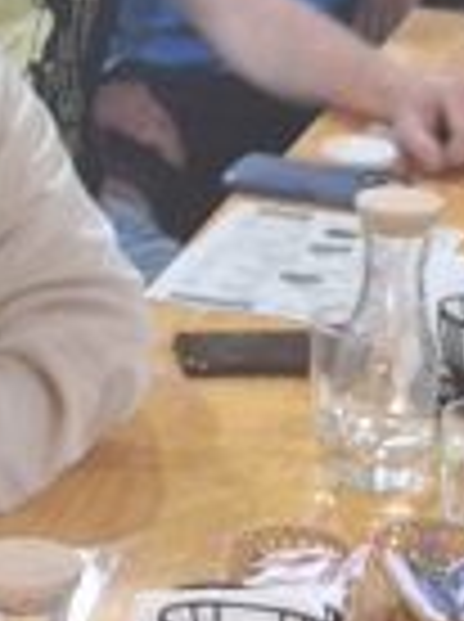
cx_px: 279
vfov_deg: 11.4
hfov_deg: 8.7
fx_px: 3066
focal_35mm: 171
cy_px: 734
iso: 200
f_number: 1.8
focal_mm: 5.54
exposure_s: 1/33
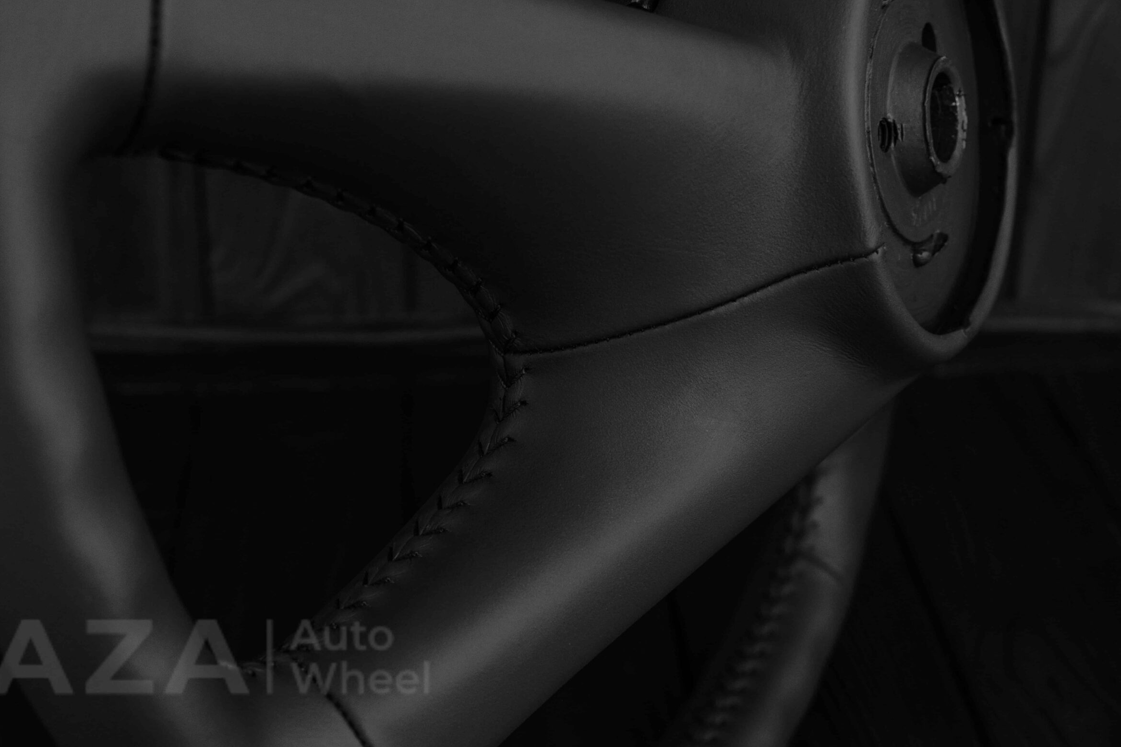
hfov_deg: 34.7
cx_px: 530
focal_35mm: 58
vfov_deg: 23.6
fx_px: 1792
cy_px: 386
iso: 500
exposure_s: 1/125
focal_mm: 35
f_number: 6.3
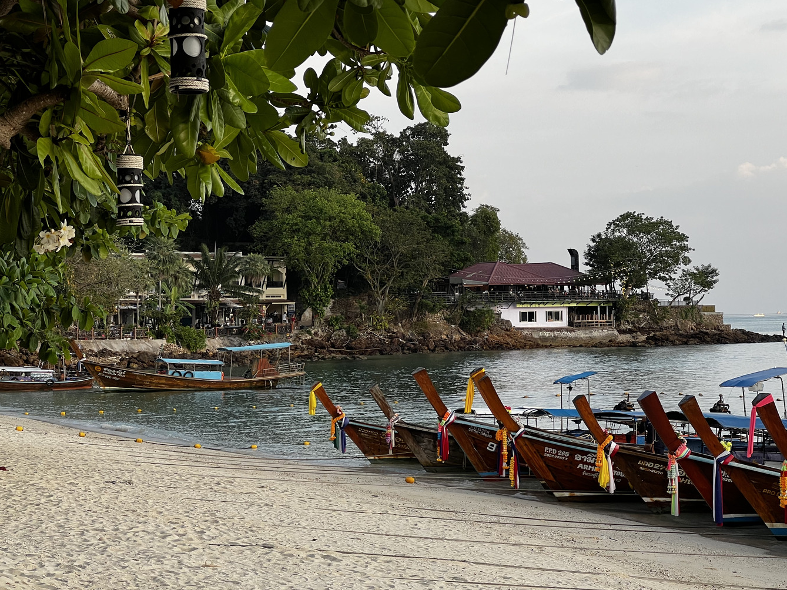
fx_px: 2091
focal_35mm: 92
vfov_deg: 16.1
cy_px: 304
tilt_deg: +0.8
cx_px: 368
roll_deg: +1.4
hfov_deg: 21.3
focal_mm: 9
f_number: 2.8
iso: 32
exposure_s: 1/204
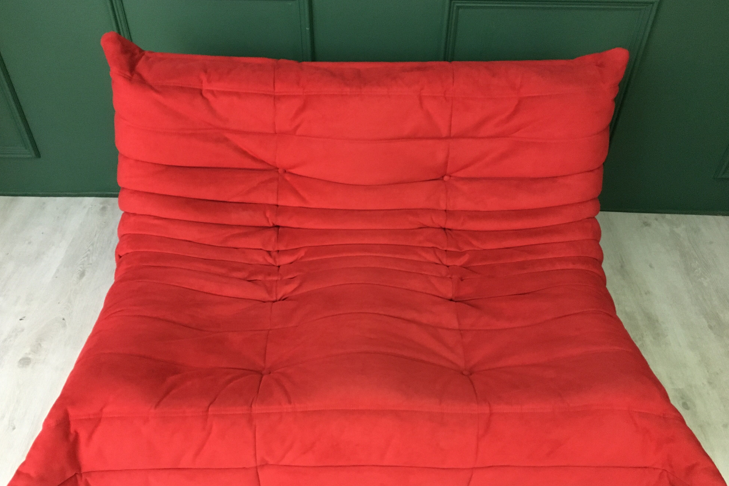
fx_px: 628
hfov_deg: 60.3
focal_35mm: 31
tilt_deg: -41.9
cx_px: 358
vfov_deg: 42.3
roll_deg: -0.6
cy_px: 264
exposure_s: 1/17
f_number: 2.2
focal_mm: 4.15
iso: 250
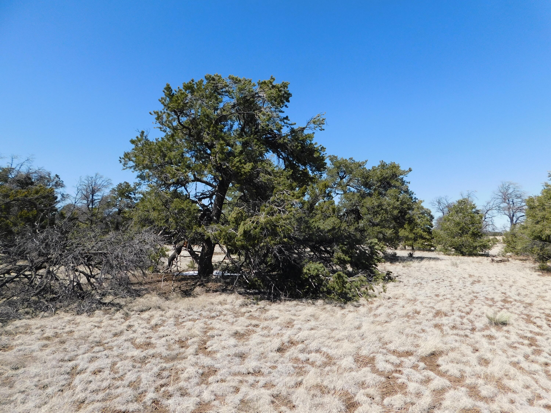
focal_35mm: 23
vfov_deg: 58.9
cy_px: 206
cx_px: 276
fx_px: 366
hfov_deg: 73.9
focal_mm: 4
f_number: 6
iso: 125
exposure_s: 1/400
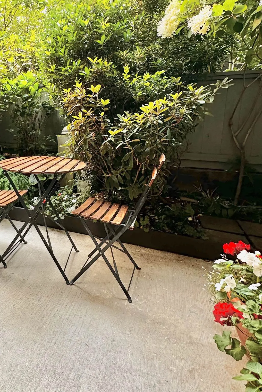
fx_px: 240
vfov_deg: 78.0
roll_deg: -1.1
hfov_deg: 53.4
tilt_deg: -9.3
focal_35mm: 22
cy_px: 163
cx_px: 53
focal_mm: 2.22
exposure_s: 1/99
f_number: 2.2
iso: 200
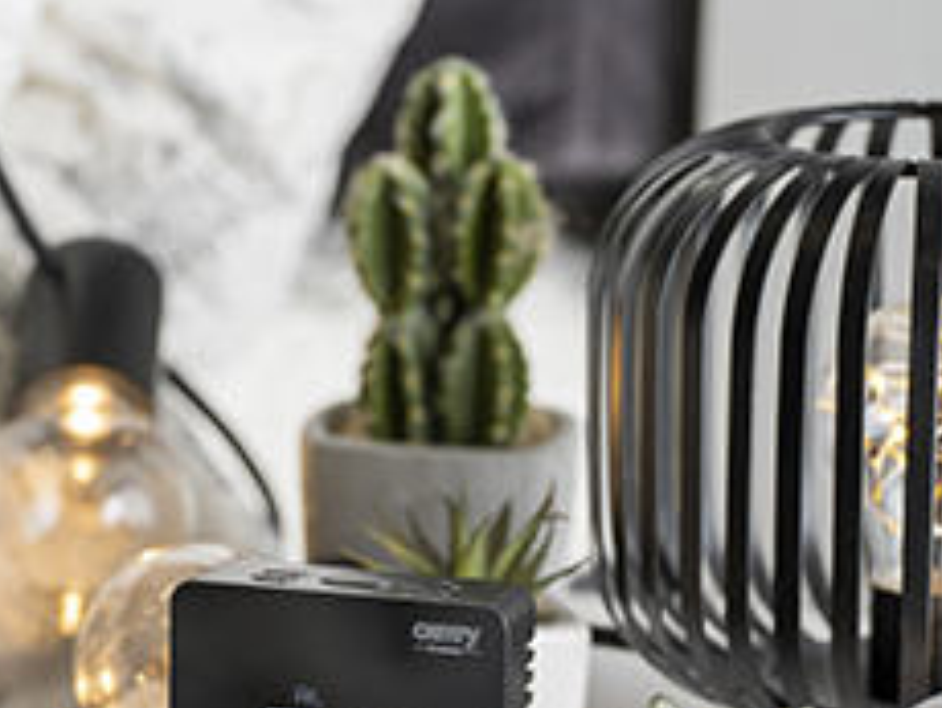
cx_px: 283
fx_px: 5966
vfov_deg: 6.8
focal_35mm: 219
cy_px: 669
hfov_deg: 9.0
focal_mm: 105
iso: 250
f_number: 3.5
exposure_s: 1/125
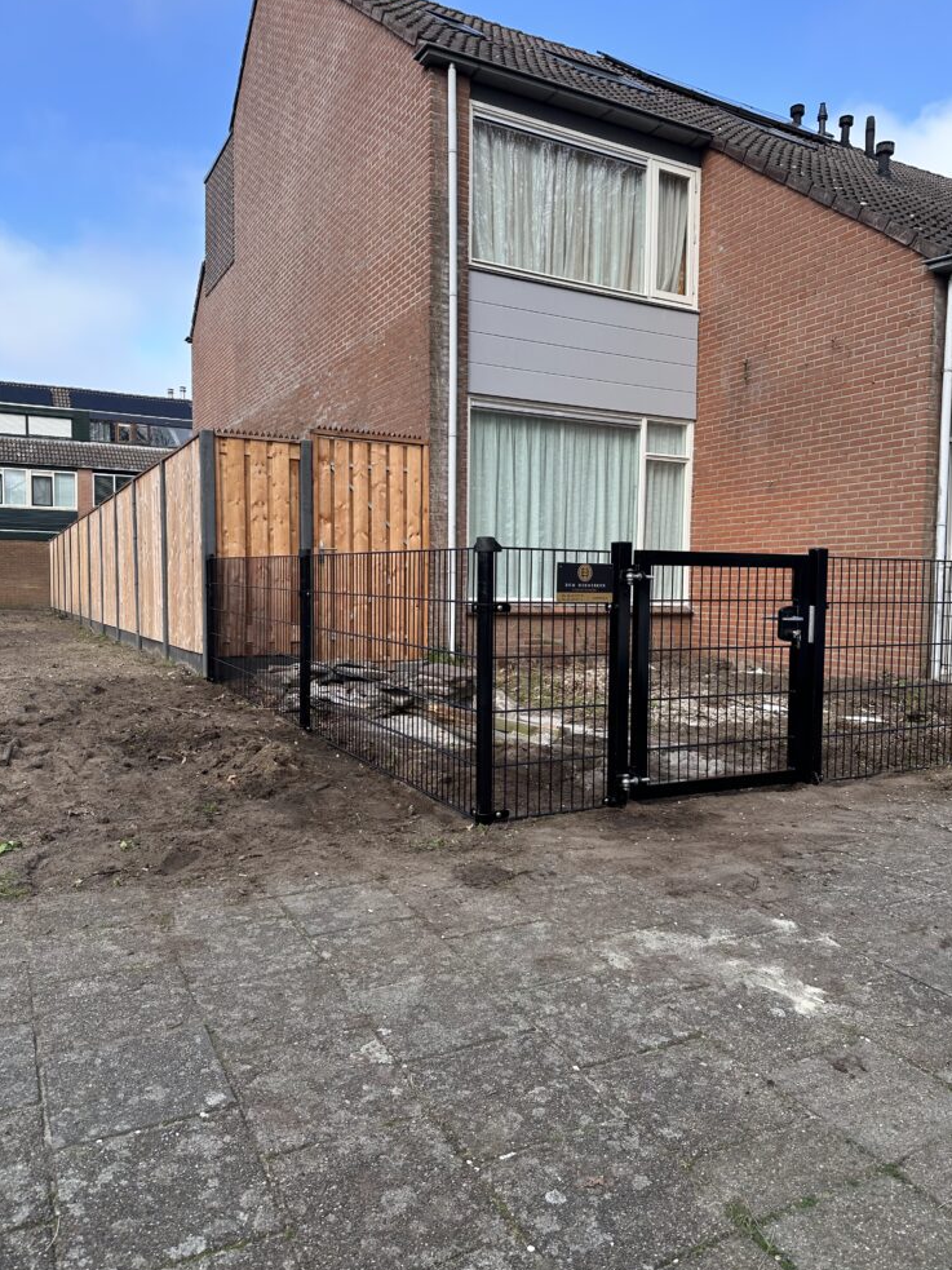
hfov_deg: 54.9
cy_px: 646
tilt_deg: -3.8
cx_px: 492
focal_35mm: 25
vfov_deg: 69.4
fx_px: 917
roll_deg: -0.3
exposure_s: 1/1321
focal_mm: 6.86
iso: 80
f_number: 1.78
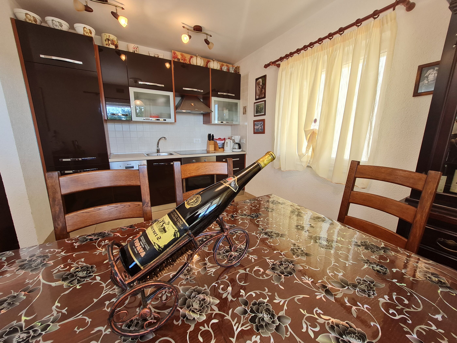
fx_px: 172
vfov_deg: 89.9
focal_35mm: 13
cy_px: 172
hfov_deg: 106.2
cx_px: 228
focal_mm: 1.74
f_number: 2.2
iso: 64
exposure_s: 1/50
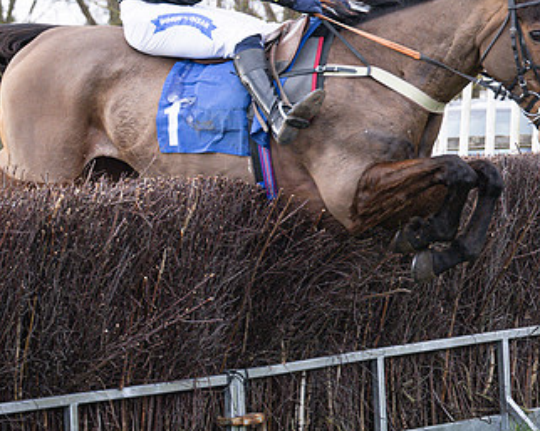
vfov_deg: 7.5
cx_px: 367
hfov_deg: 9.3
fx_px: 3305
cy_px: 132
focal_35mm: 207
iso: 400
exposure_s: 1/1600
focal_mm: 70
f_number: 2.8
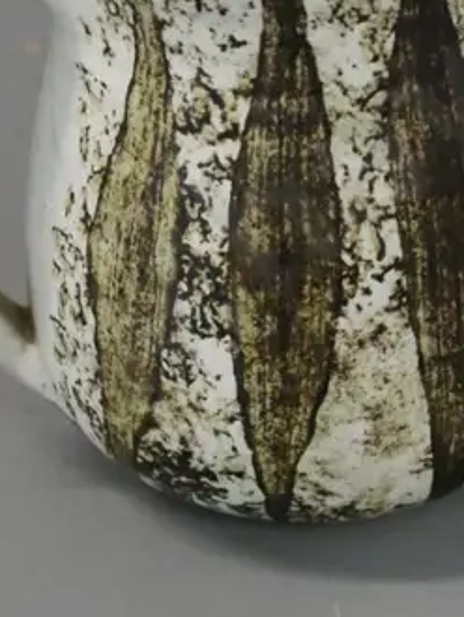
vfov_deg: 12.6
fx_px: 2767
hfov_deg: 9.4
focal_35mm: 155
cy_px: 0
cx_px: 591
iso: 3200
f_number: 5
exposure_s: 1/100
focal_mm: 25
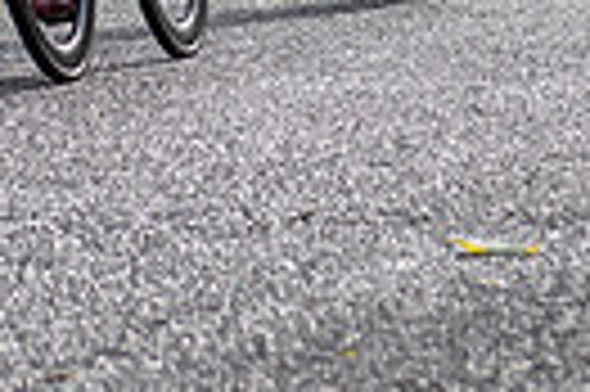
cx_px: -24
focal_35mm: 395
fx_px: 6466
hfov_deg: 5.2
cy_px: -411
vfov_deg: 3.4
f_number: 4
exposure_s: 1/1000
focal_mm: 66
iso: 200
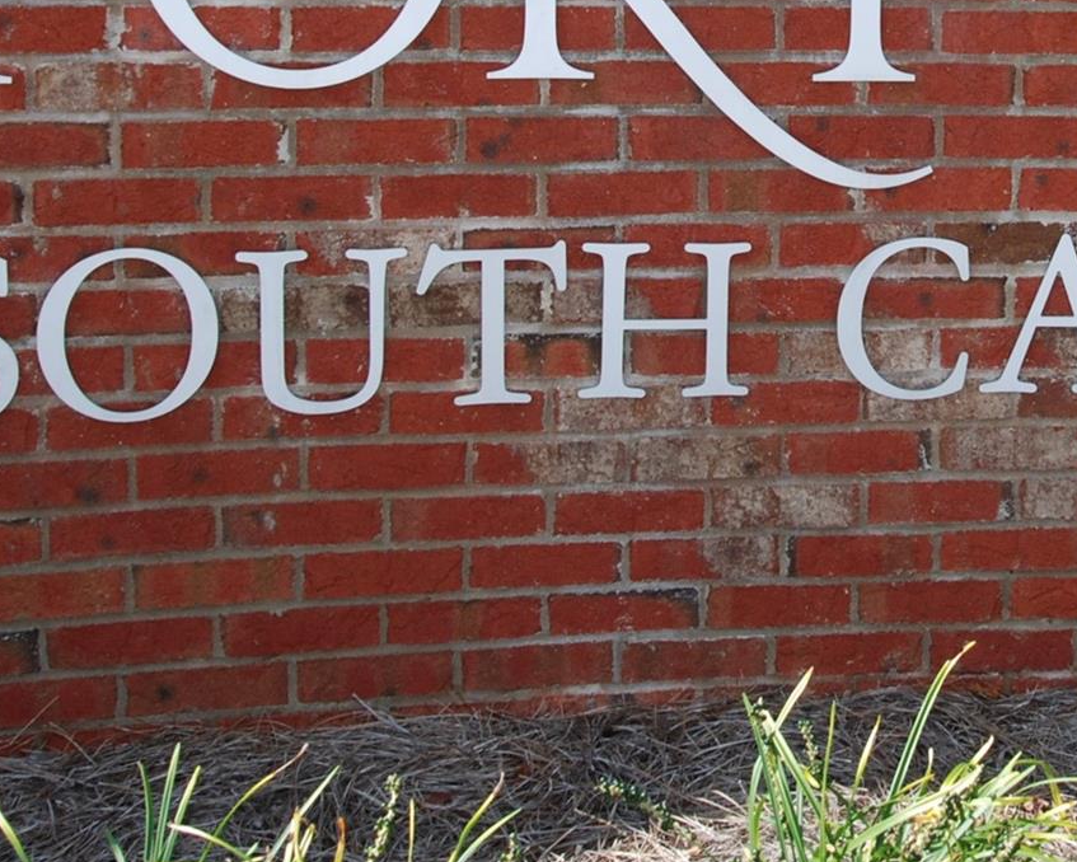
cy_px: 32
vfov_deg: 19.9
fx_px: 2391
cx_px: 968
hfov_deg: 24.7
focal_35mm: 75
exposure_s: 1/160
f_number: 6.3
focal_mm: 22
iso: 200
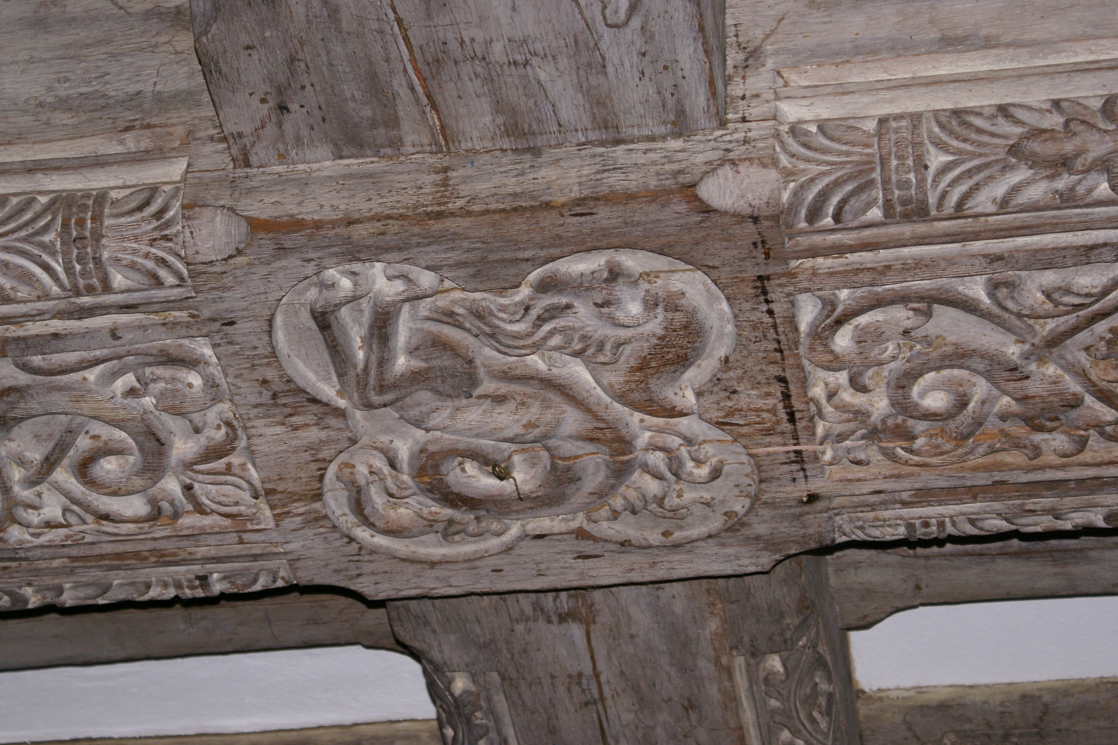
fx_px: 3261
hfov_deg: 19.5
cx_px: 559
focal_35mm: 105
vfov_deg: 13.0
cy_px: 372
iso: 400
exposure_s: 1/125
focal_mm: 70
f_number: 5.6
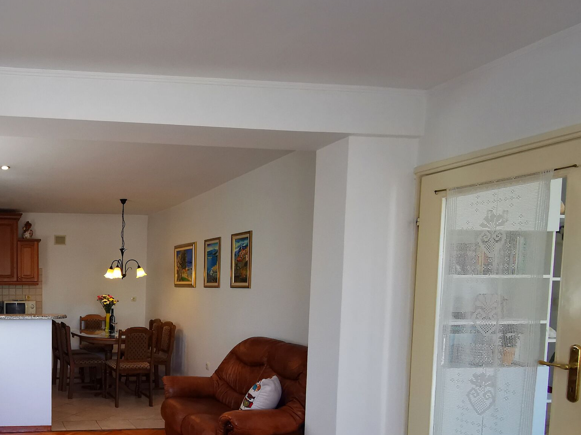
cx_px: 55
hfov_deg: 53.7
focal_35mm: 29
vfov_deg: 46.8
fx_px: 487
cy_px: 316
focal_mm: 2.35
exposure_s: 1/100
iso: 80
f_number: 2.2
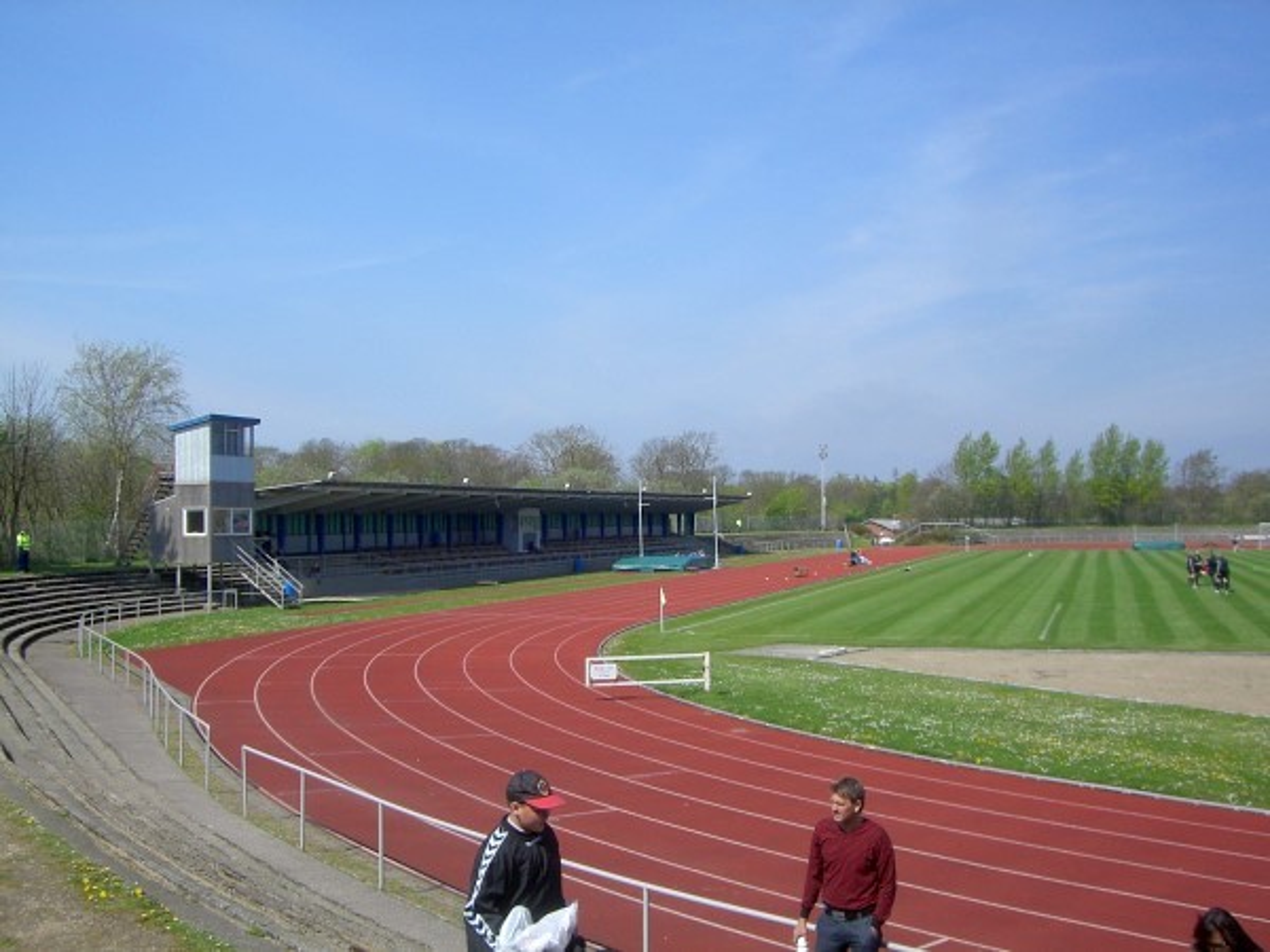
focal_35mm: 38
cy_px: 476
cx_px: 635
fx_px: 1394
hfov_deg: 49.0
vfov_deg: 37.7
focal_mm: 6.2
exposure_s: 1/640
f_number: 4.3
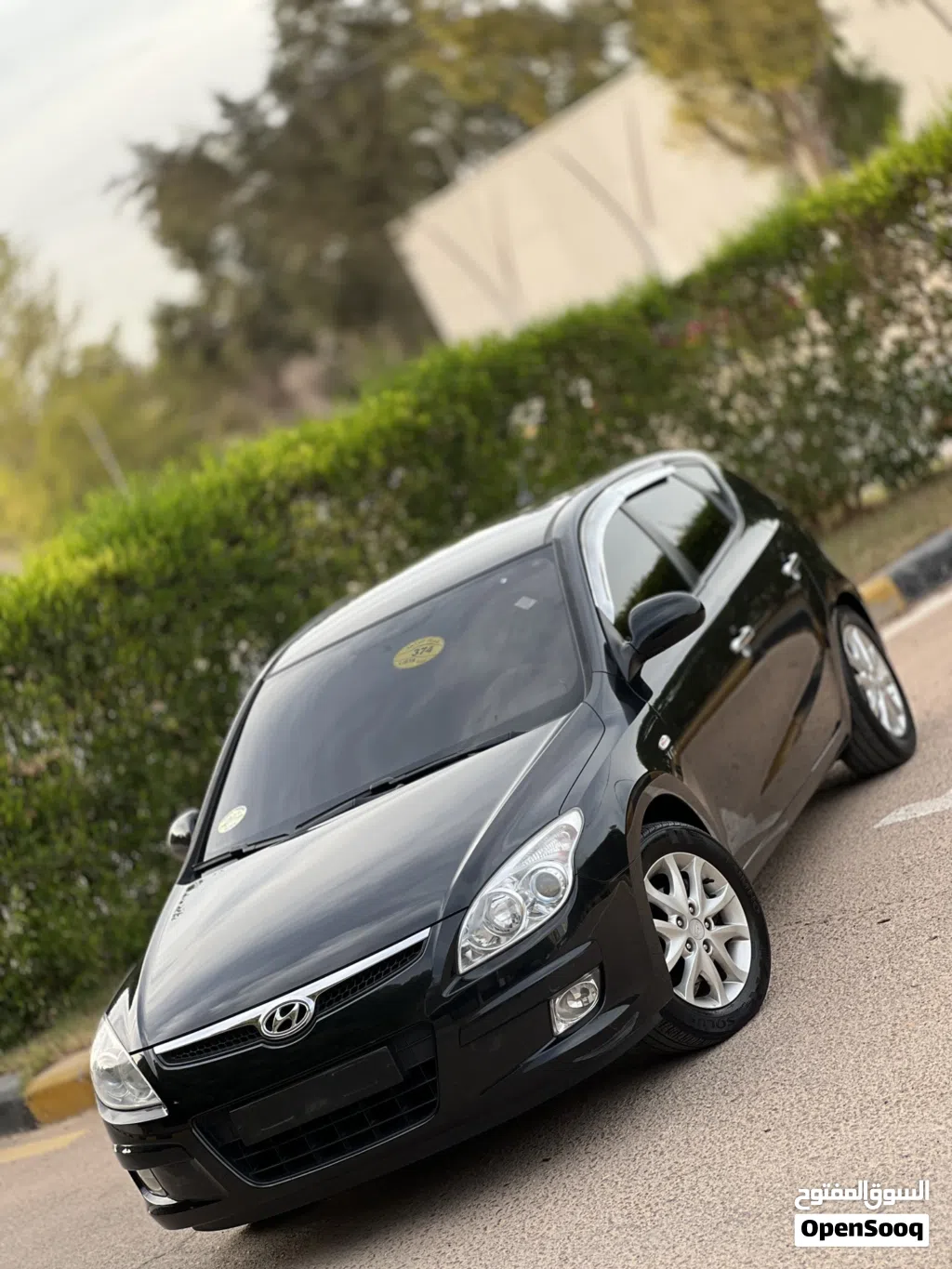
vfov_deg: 25.3
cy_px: 634
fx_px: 2823
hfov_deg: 19.1
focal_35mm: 77
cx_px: 476
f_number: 2.8
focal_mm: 9
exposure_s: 1/121
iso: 32
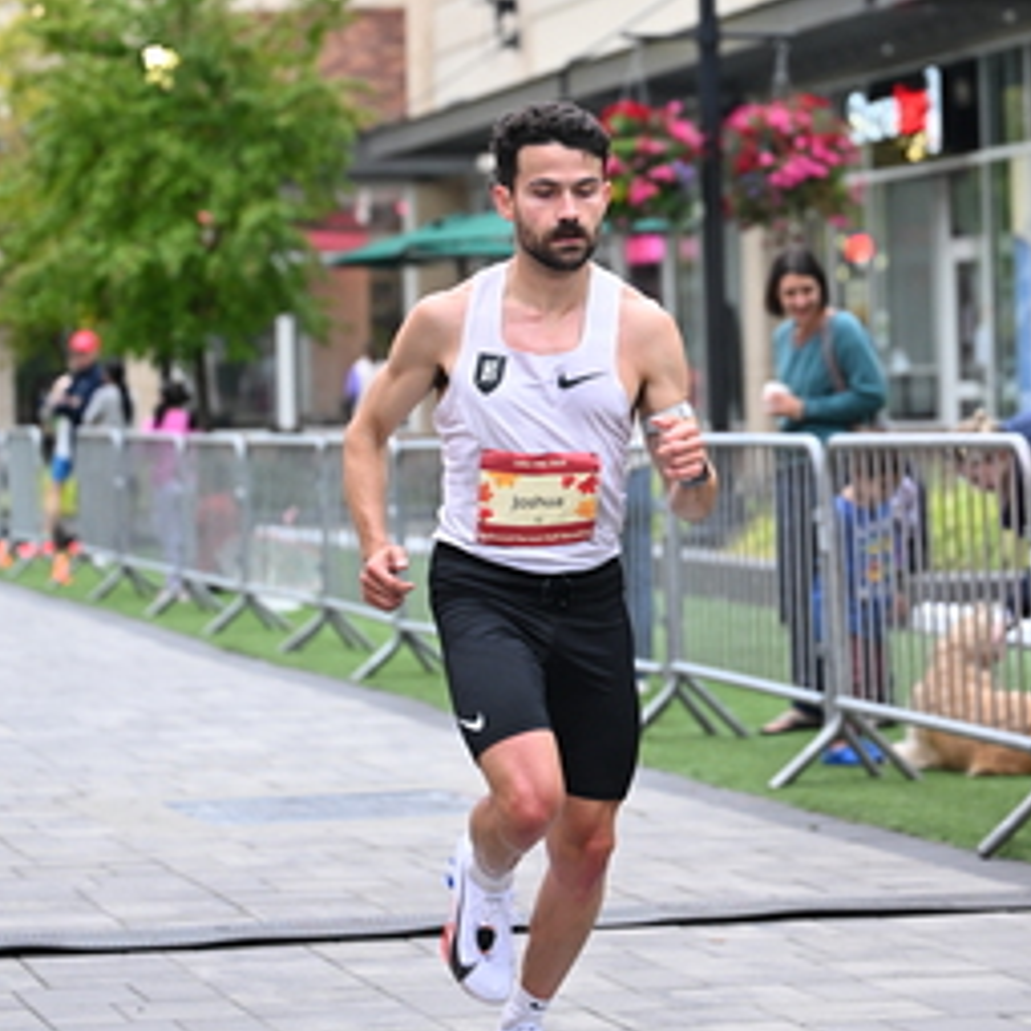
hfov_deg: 13.2
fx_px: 4448
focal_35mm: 132
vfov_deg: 13.2
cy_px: 247
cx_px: 689
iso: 1600
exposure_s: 1/800
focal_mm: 72
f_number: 2.8
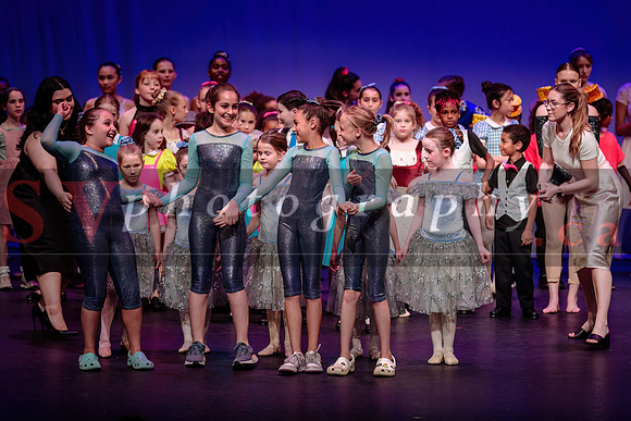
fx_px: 2870
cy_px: 230
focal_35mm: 164
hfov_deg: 12.5
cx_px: 344
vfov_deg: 8.4
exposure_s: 1/640
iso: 1000
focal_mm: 150
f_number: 2.8
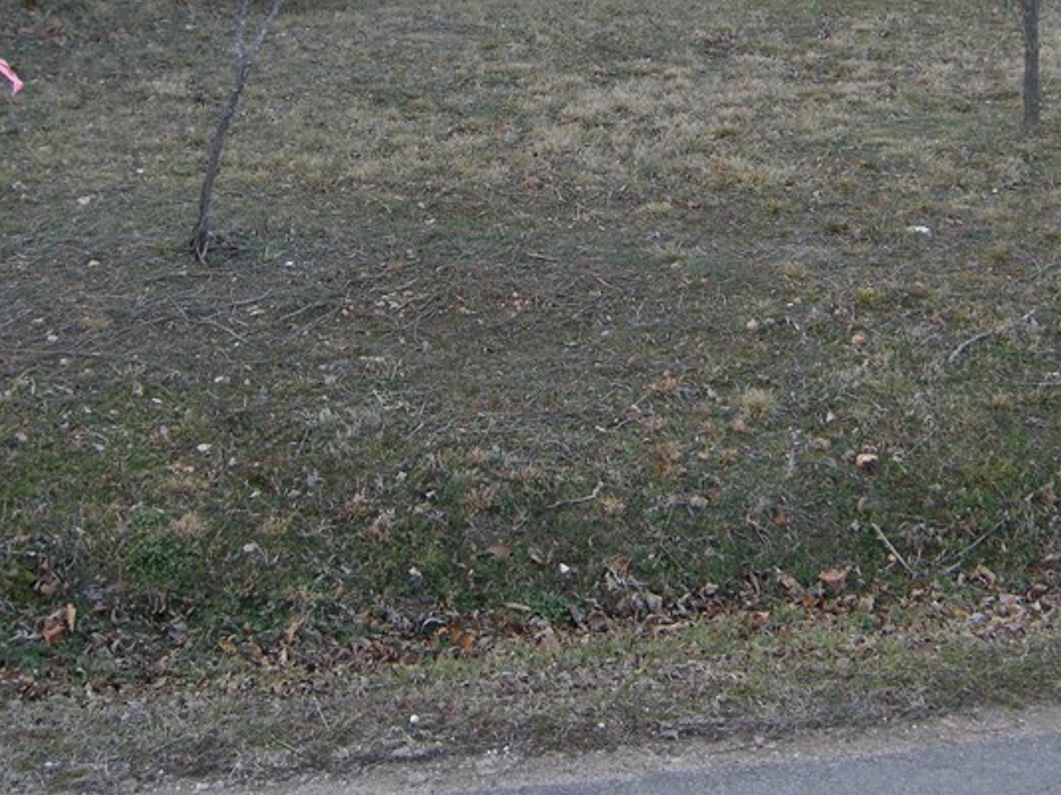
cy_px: 57
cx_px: 641
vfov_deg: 21.4
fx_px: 2053
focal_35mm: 67
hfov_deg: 28.9
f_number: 3
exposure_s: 1/65.6
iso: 64
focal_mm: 7.5
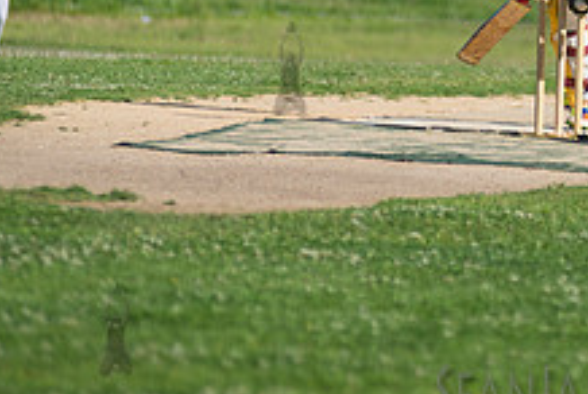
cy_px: -63
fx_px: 8685
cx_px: 637
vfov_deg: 2.6
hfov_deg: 3.9
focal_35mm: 531
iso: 200
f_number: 2.8
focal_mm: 200
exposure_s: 1/4000
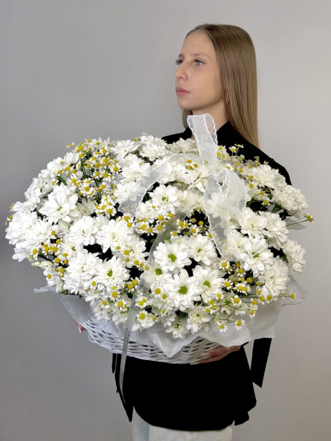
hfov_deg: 30.3
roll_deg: -2.2
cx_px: 166
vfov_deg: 39.7
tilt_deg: -10.9
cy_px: 220
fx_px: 612
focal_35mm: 48
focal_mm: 6.76
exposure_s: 1/229
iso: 50
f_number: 1.78
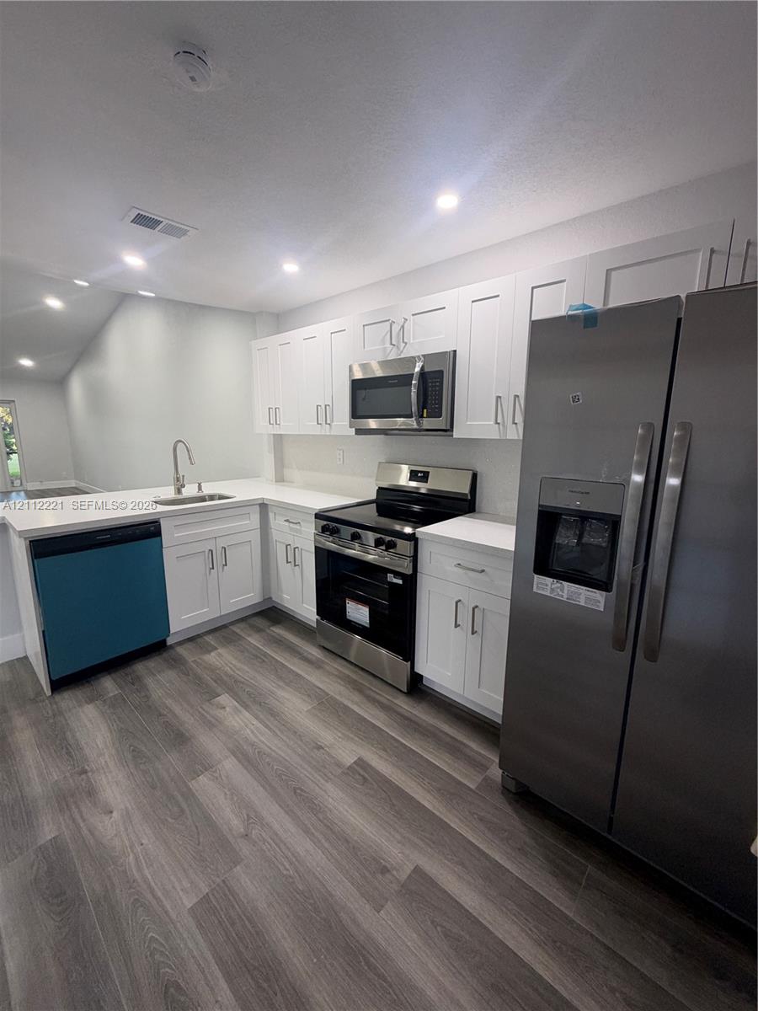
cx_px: 379
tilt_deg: -10.2
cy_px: 506
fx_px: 409
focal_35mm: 14
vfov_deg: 102.1
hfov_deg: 85.7
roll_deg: -0.8
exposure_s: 1/60
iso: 250
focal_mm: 2.22
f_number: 2.2
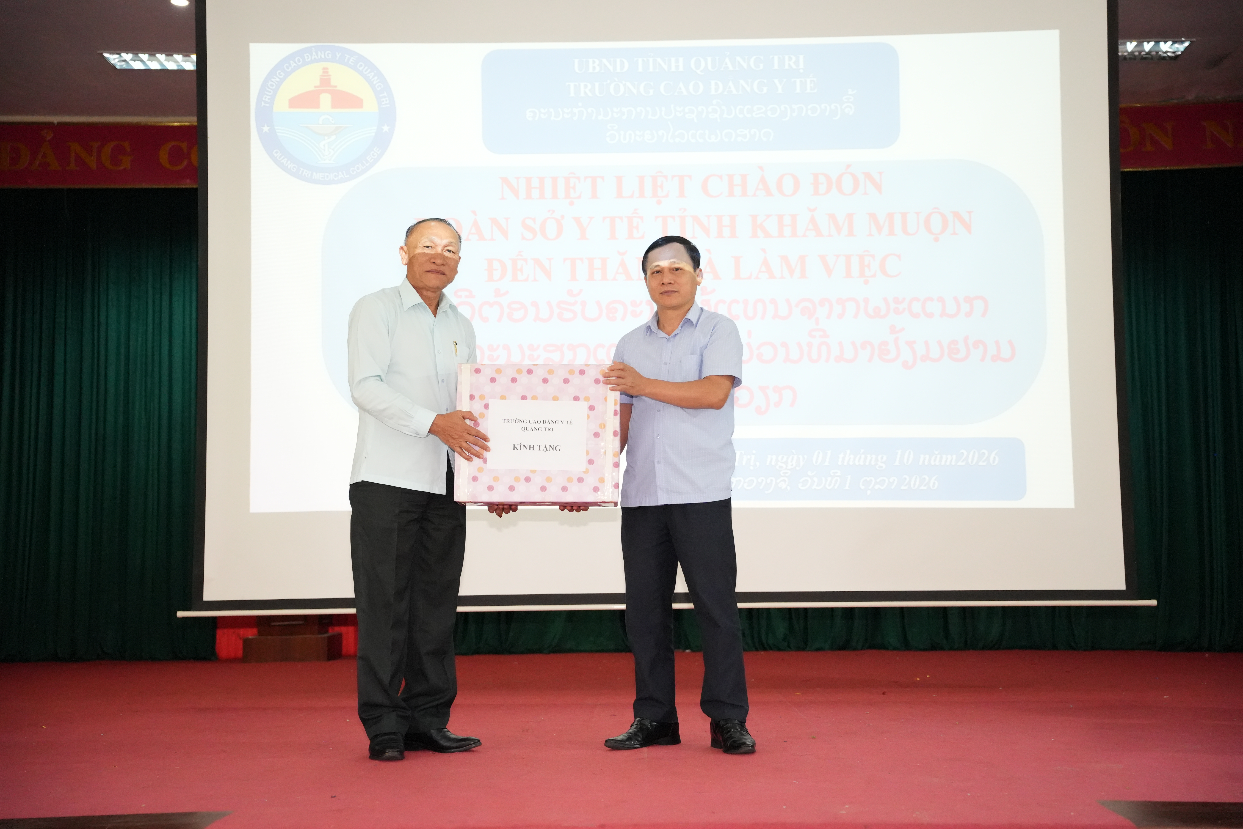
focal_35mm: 46
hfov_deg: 42.7
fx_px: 1592
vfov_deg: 29.2
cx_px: 622
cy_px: 414
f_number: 2.8
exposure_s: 1/800
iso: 8000
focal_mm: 46.1
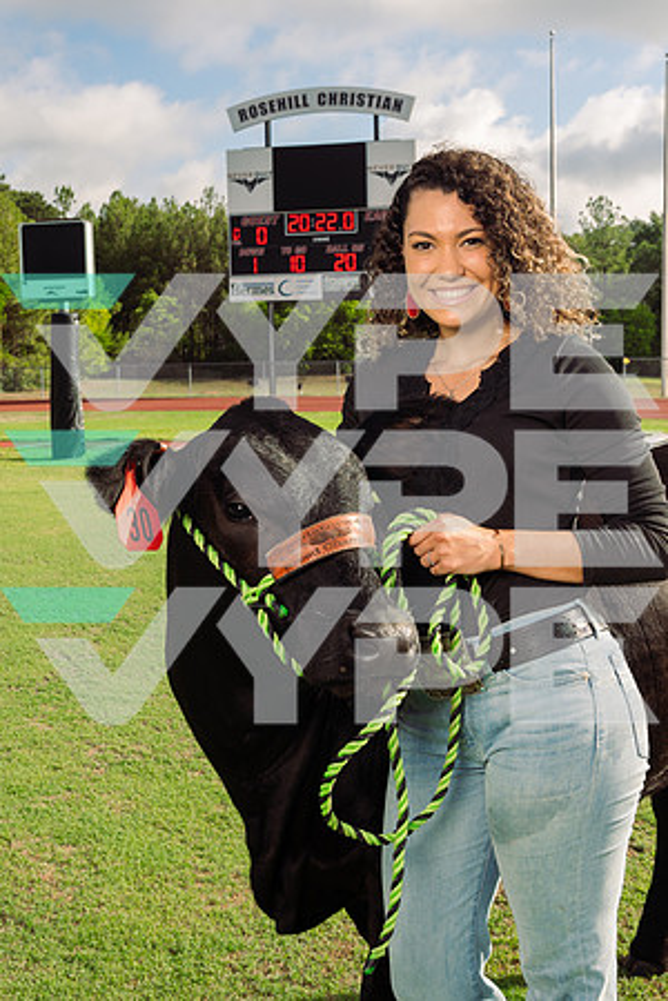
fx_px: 1280
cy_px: 500
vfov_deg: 42.7
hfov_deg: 29.2
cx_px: 334
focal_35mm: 46
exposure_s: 1/200
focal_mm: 31
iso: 160
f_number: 9
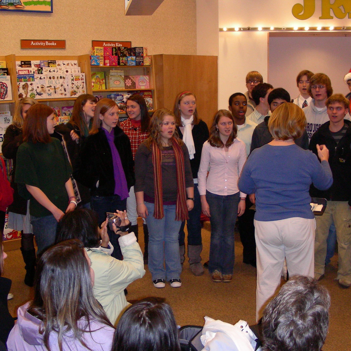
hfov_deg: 37.6
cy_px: 175
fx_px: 516
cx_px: 177
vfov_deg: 37.6
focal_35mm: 45
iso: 200
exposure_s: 1/60.1
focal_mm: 6.3
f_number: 3.5
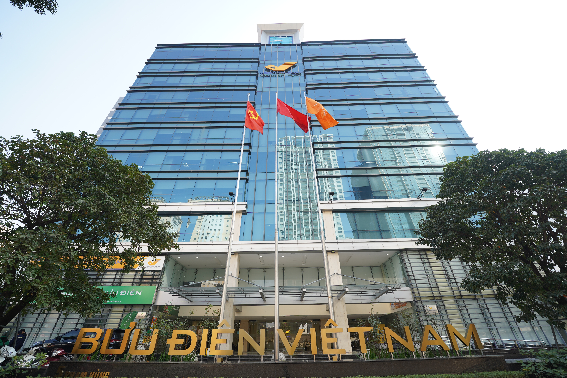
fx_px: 220
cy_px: 189
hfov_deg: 104.3
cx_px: 284
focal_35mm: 14
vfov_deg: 81.2
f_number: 2.8
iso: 100
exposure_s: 1/320
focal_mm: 14
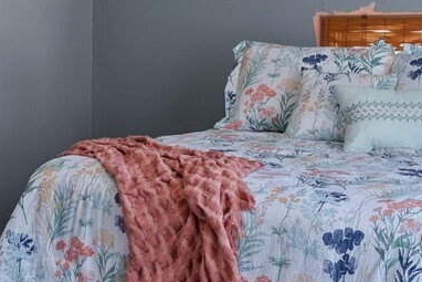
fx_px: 833
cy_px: 37
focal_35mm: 71
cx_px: -51
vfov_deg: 18.9
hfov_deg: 26.1
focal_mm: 16
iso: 200
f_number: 8
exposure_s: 1/5
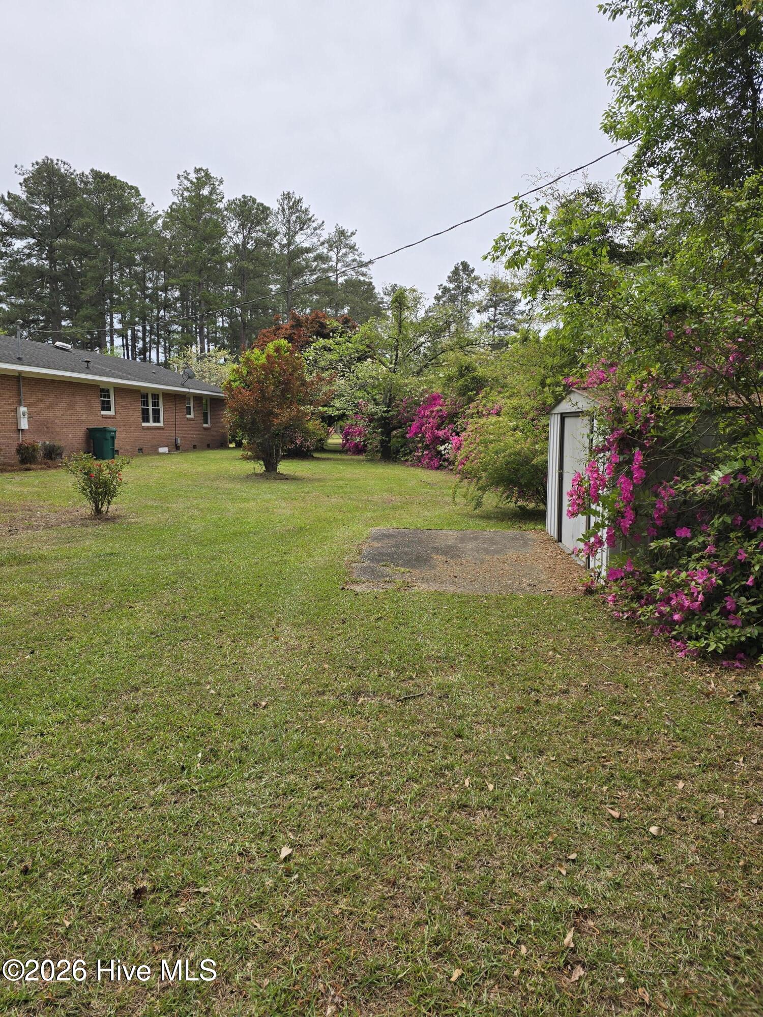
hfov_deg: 58.9
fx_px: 676
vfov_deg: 73.9
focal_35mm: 23
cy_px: 508
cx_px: 382
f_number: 1.7
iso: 12
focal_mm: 6.3
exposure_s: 1/880
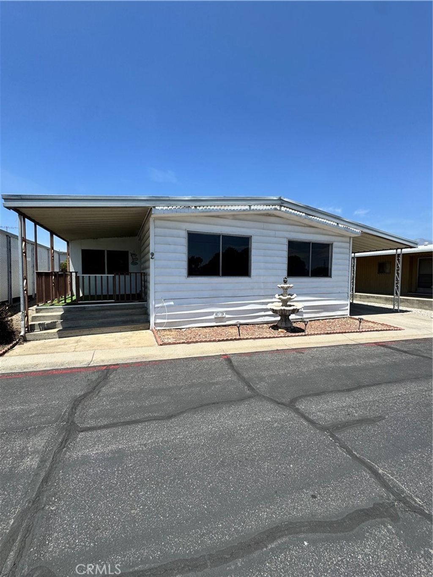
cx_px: 216
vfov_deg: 102.1
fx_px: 233
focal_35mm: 14
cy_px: 288
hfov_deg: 85.7
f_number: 2.2
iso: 50
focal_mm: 2.22
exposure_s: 1/2273
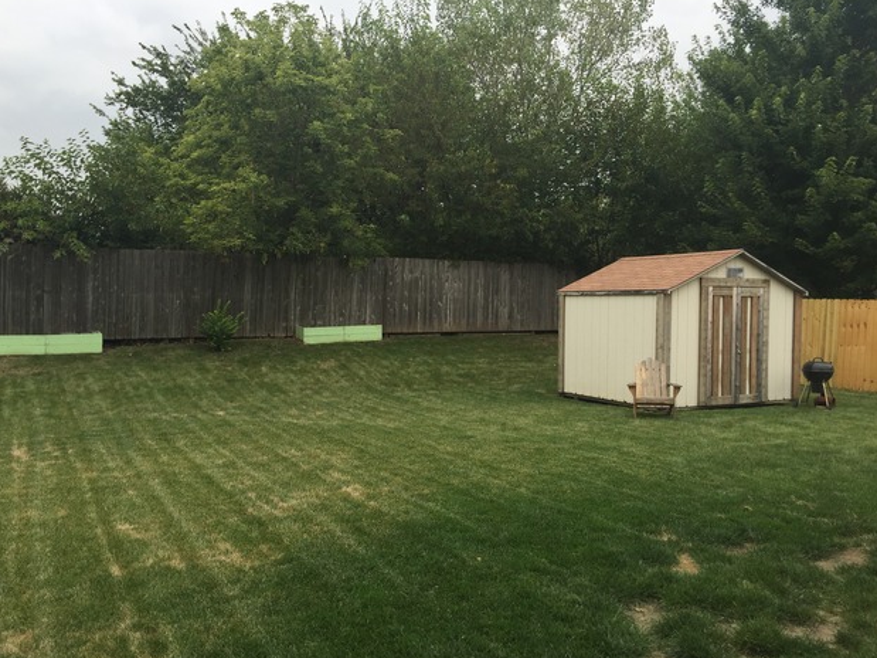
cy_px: 333
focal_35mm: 30
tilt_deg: -3.8
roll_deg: -1.2
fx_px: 760
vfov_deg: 46.8
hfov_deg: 60.0
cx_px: 429
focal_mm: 4.15
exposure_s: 1/514
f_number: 2.2
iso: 32
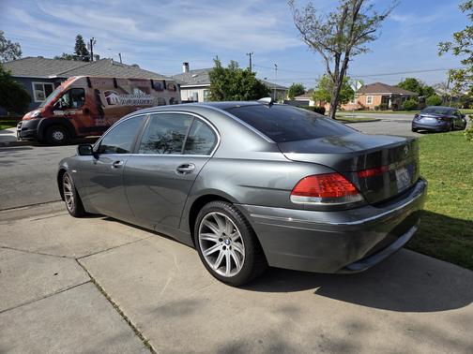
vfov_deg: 58.9
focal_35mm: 23
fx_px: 314
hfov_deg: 73.9
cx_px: 236
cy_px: 177
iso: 80
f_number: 1.8
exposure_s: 1/5699
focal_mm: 5.4
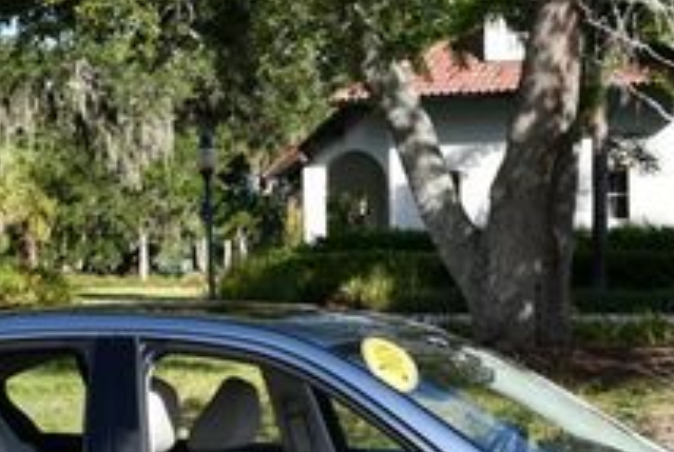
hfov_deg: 15.5
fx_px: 2477
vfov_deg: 10.4
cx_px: 348
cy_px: 395
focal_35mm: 132
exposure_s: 1/250
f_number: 8
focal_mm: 22
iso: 140
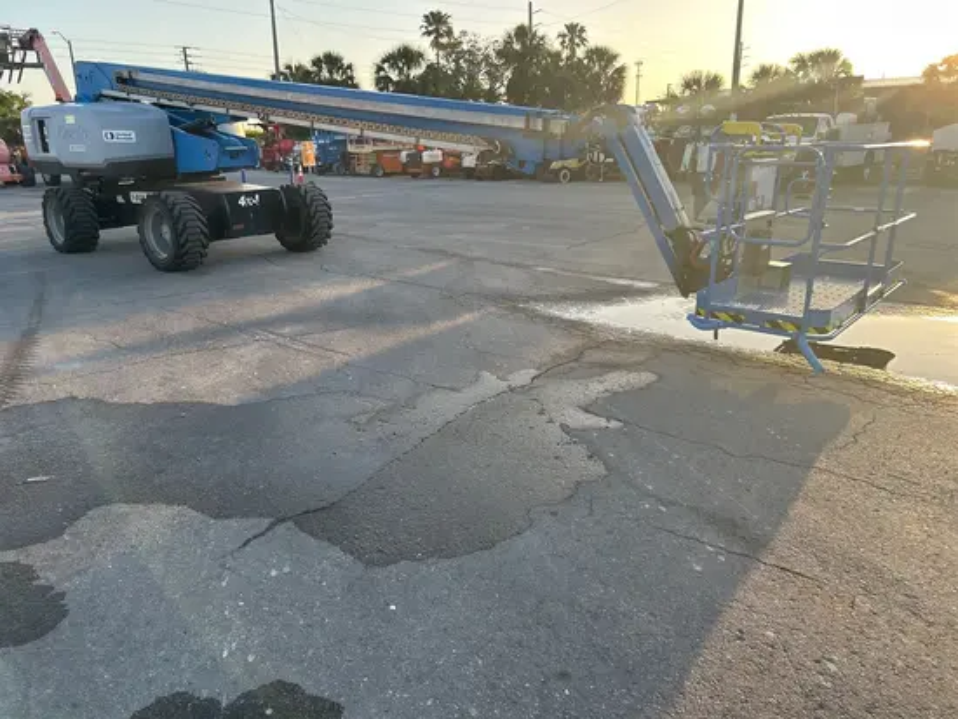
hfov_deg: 67.3
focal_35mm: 26
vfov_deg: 53.1
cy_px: 360
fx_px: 720
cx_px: 479
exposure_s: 1/670
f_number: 1.5
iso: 50
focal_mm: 5.7
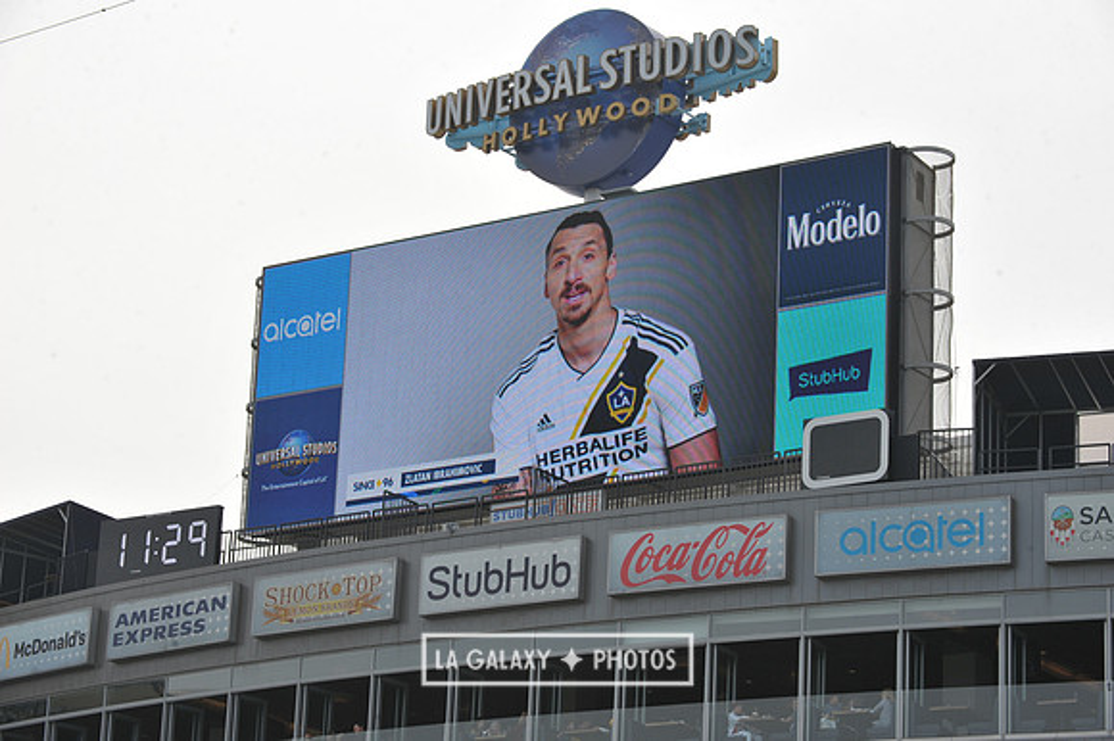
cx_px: 557
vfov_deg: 13.0
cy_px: 370
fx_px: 3247
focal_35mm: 105
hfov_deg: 19.5
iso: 250
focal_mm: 105
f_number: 11
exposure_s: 1/500
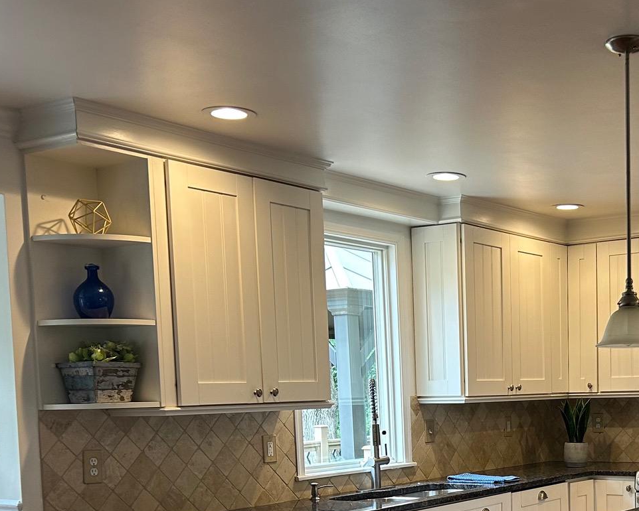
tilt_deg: -3.6
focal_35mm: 54
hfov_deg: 33.5
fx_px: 1021
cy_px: 453
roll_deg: +1.8
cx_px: 533
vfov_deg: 27.2
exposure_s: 1/120
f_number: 1.5
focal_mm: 5.7
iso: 100
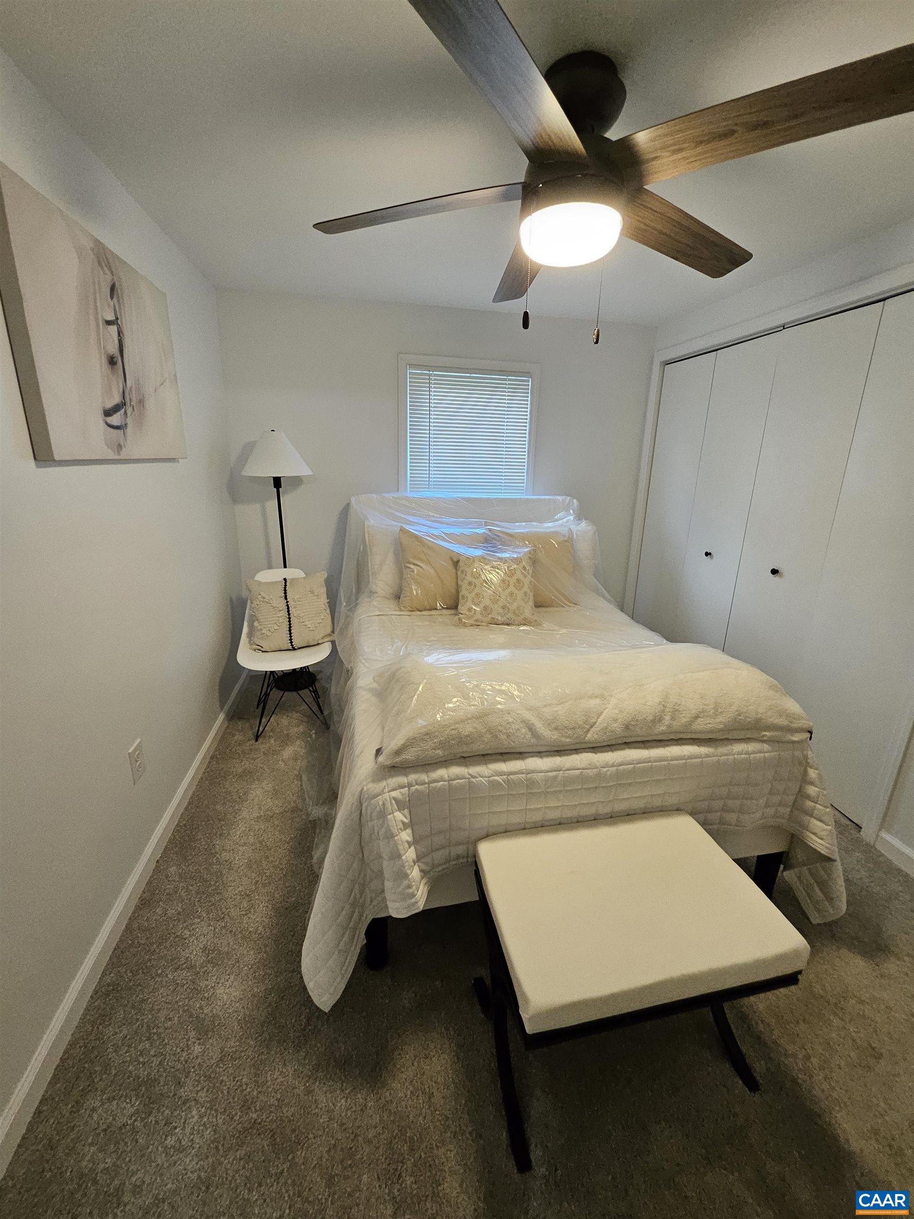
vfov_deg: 106.2
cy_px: 610
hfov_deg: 89.9
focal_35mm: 13
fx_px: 458
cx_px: 457
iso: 320
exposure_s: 1/60
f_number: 2.2
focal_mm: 1.74
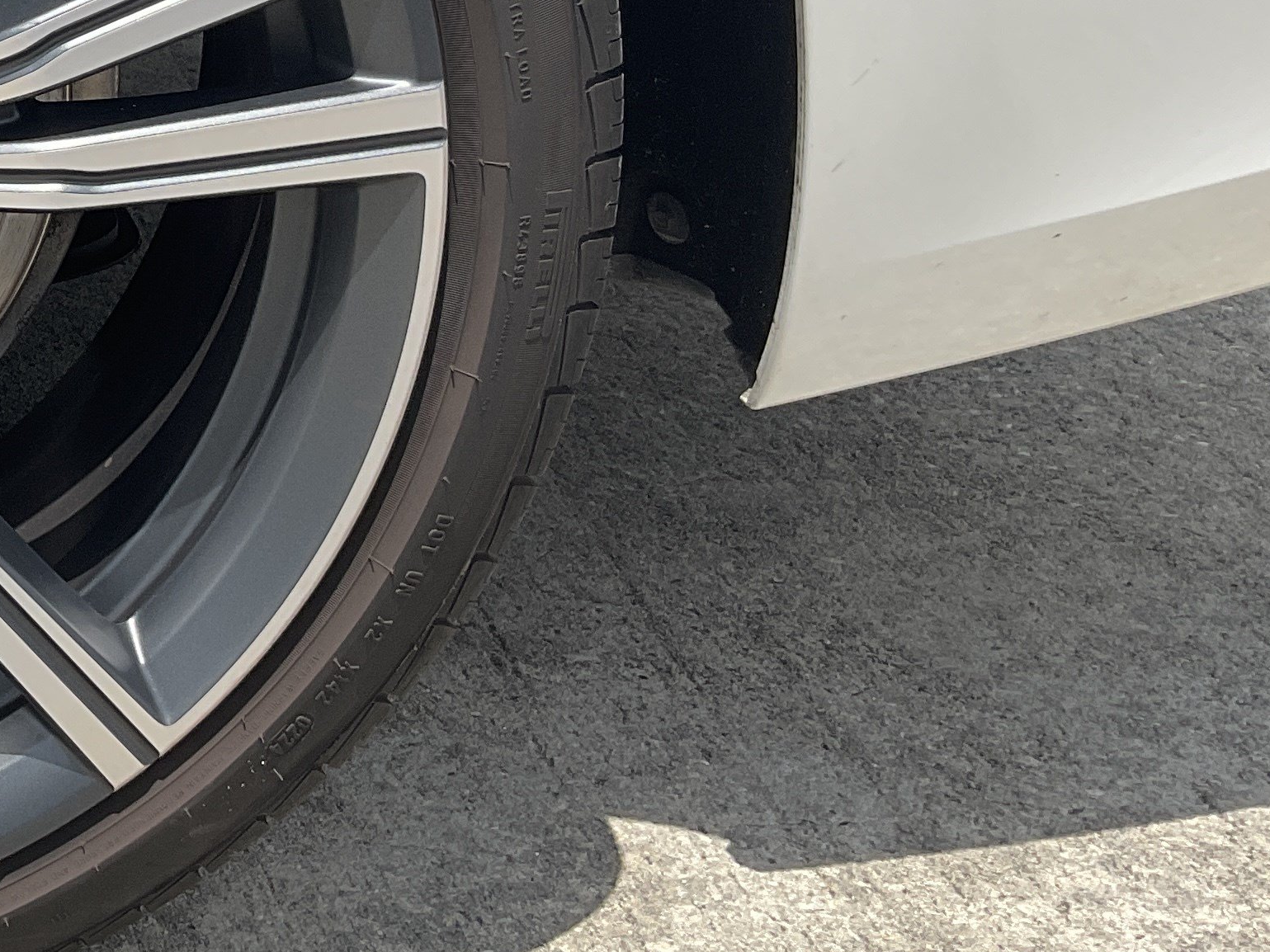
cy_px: 106
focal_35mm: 76
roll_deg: -1.0
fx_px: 2788
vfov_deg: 19.1
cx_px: -346
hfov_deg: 23.0
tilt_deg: -18.4
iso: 16
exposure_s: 1/1912
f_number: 1.8
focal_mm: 3
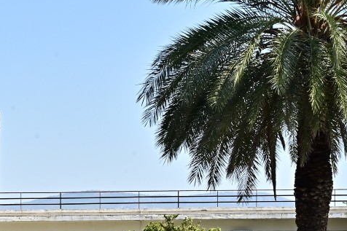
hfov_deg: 13.1
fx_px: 1426
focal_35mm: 148
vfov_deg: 9.0
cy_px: 338
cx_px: -165
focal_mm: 47
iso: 1000
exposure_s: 1/400
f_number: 18
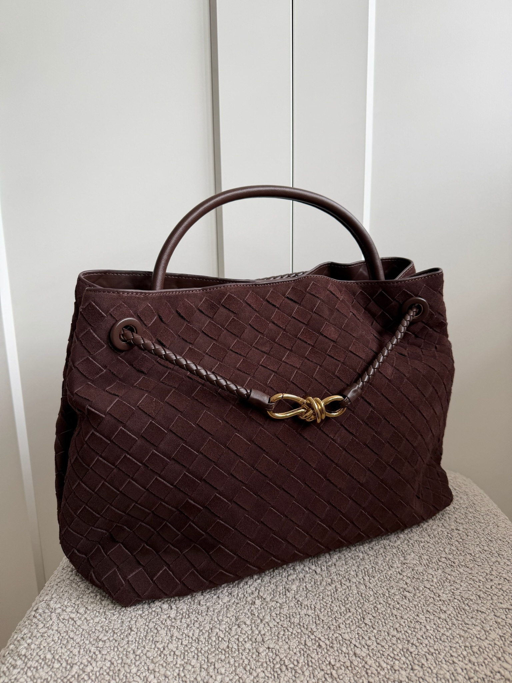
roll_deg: +0.9
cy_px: 342
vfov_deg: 71.6
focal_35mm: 24
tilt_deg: -12.5
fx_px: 473
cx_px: 256
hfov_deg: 56.8
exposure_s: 1/121
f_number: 1.78
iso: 80
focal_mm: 6.76
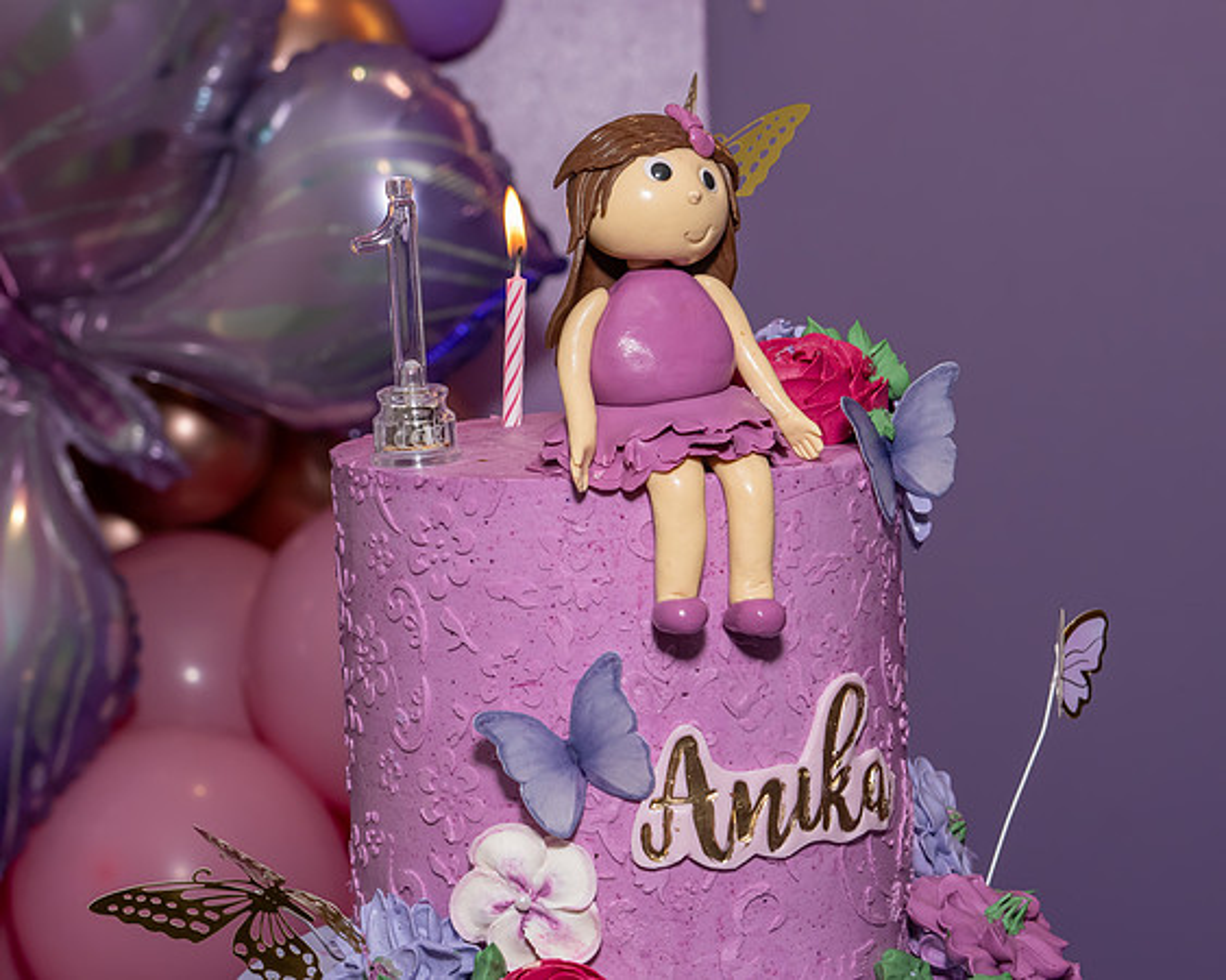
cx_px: 651
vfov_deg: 18.4
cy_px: 491
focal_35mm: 84
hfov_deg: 22.9
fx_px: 3032
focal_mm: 48
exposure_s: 1/250
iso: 800
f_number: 7.1
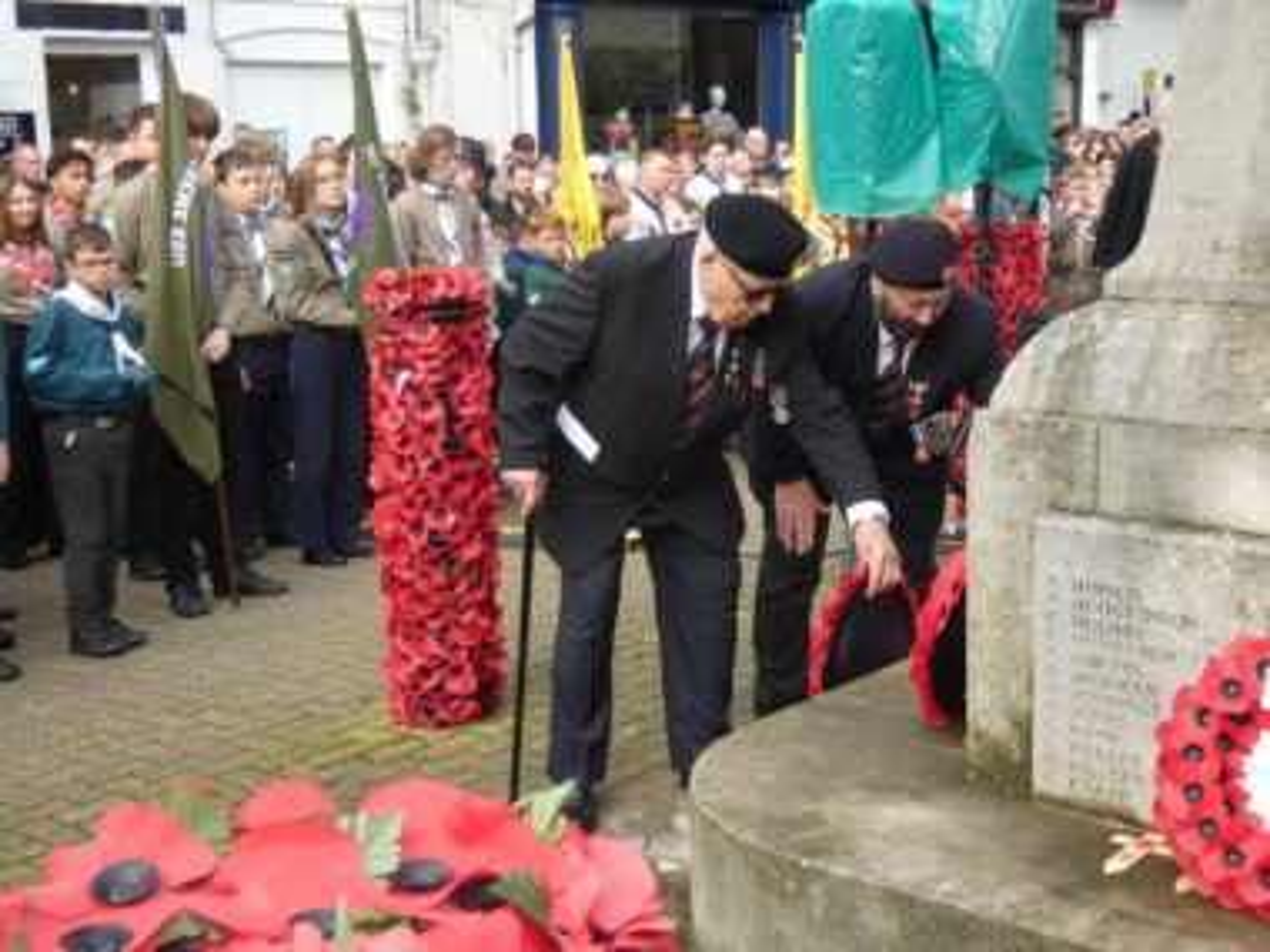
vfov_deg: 29.1
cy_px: 476
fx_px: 1834
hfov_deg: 38.2
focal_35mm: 50
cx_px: 635
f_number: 3.9
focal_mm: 9
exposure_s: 1/125
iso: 80
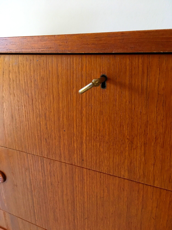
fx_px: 192
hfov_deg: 48.2
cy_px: 115
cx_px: 86
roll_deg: +2.0
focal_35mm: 29
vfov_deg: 61.7
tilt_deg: -19.0
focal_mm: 4.15
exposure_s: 1/30
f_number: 2.2
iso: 200
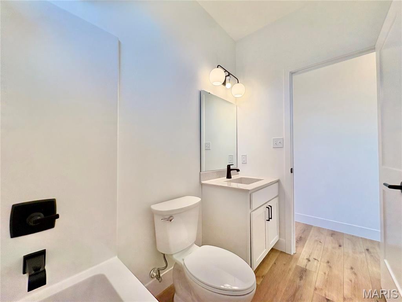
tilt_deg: +1.5
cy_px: 151
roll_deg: +0.6
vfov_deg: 85.7
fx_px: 163
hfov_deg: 102.1
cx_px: 201
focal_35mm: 14
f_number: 2.2
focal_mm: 2.22
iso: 64
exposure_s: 1/148
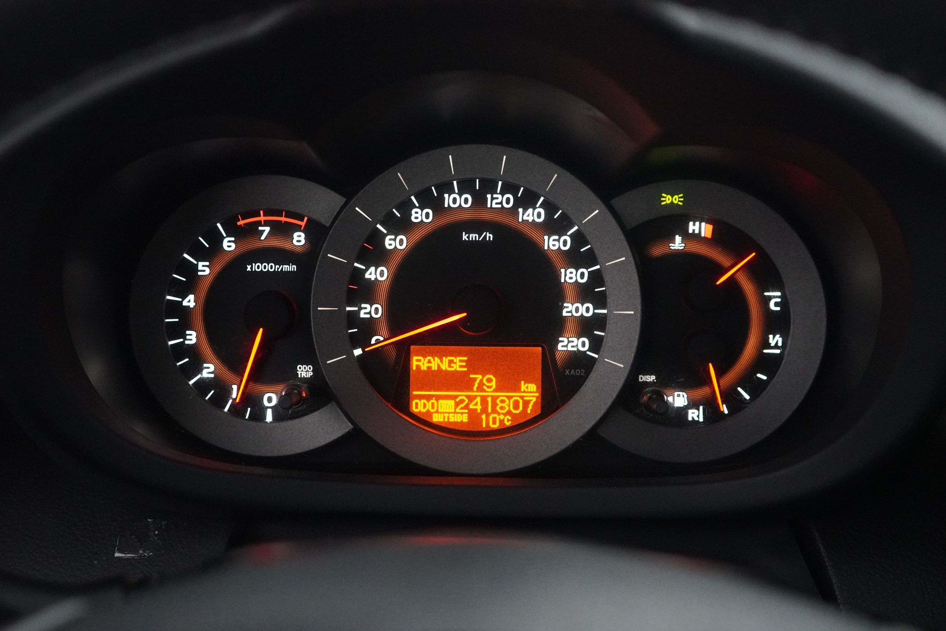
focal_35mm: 42
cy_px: 316
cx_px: 473
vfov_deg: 31.9
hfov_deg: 46.4
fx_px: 1104
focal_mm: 28
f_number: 3.5
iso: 6400
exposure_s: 1/40
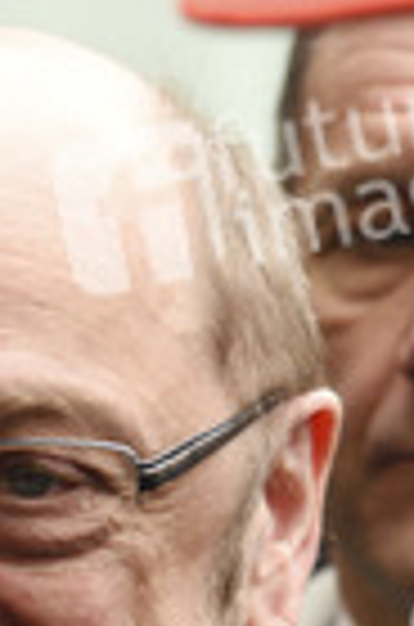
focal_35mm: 346
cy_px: 865
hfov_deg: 3.9
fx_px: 5998
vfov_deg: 5.9
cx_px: -126
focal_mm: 120
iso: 200
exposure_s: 1/125
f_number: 6.3
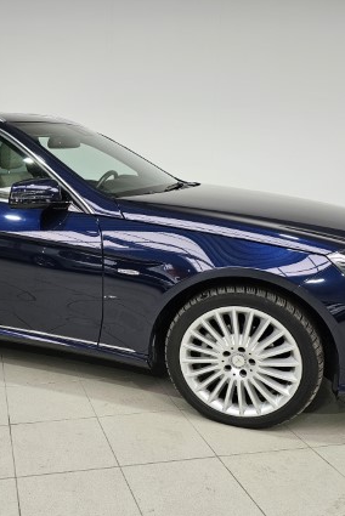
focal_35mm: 36
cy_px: 287
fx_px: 517
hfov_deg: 35.6
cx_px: 66
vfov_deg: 53.0
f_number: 1.7
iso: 125
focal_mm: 6.3
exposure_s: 1/180
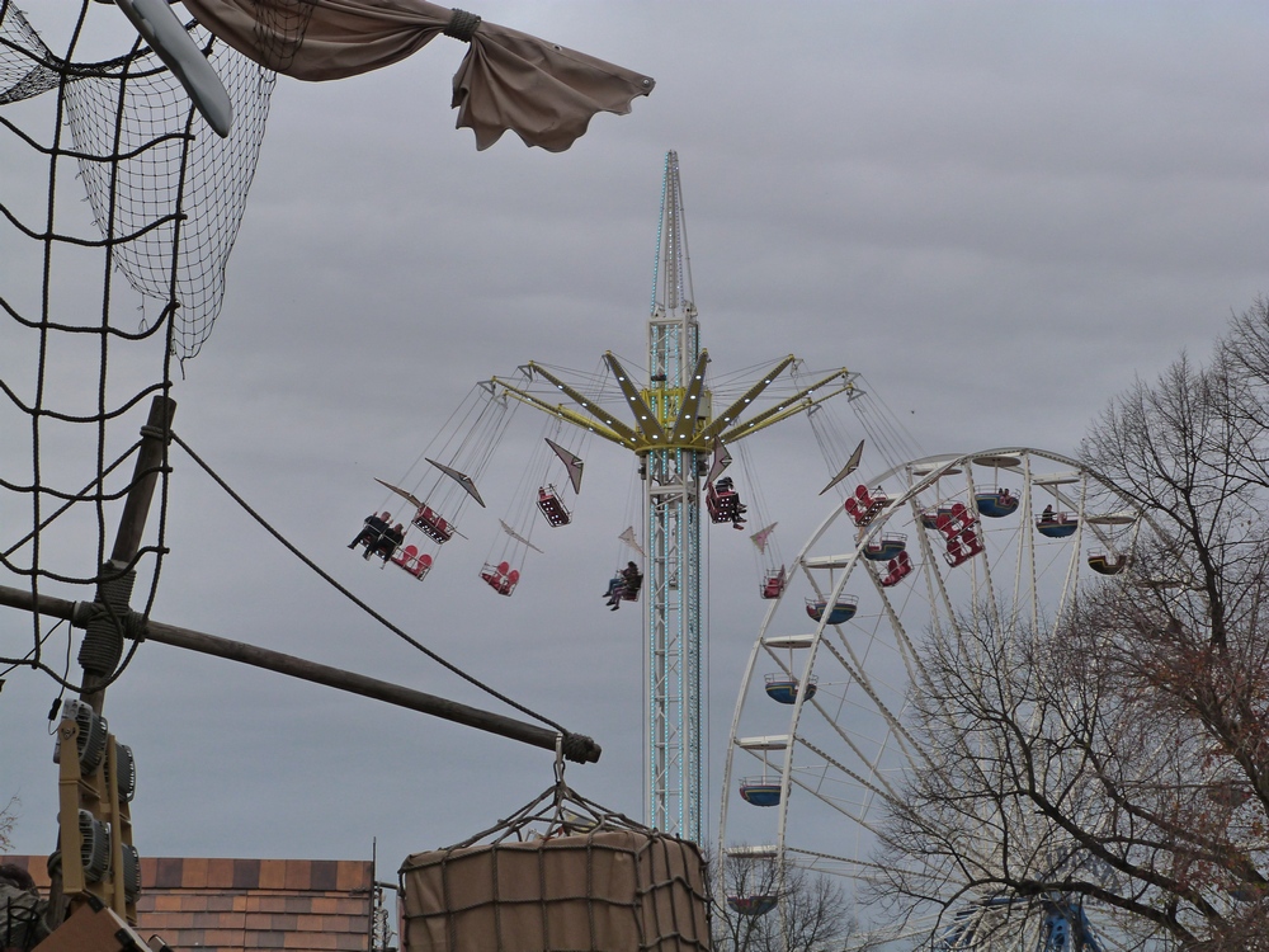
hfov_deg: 13.5
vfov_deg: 10.2
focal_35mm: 146
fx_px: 5352
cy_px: 476
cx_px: 634
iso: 160
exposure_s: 1/250
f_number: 5.6
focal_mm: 26.3
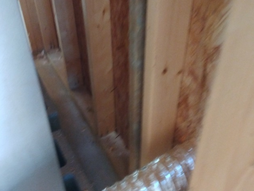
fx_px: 213
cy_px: 73
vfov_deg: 47.9
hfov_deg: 61.5
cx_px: 116
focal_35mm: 29
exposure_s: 1/20
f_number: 2
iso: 803
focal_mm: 3.54
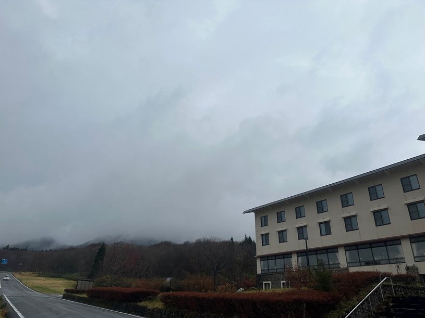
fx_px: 295
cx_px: 212
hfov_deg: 71.6
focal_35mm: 24
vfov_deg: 56.8
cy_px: 159
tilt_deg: +24.5
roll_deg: -1.6
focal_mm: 6.86
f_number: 1.78
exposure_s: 1/3155
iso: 80
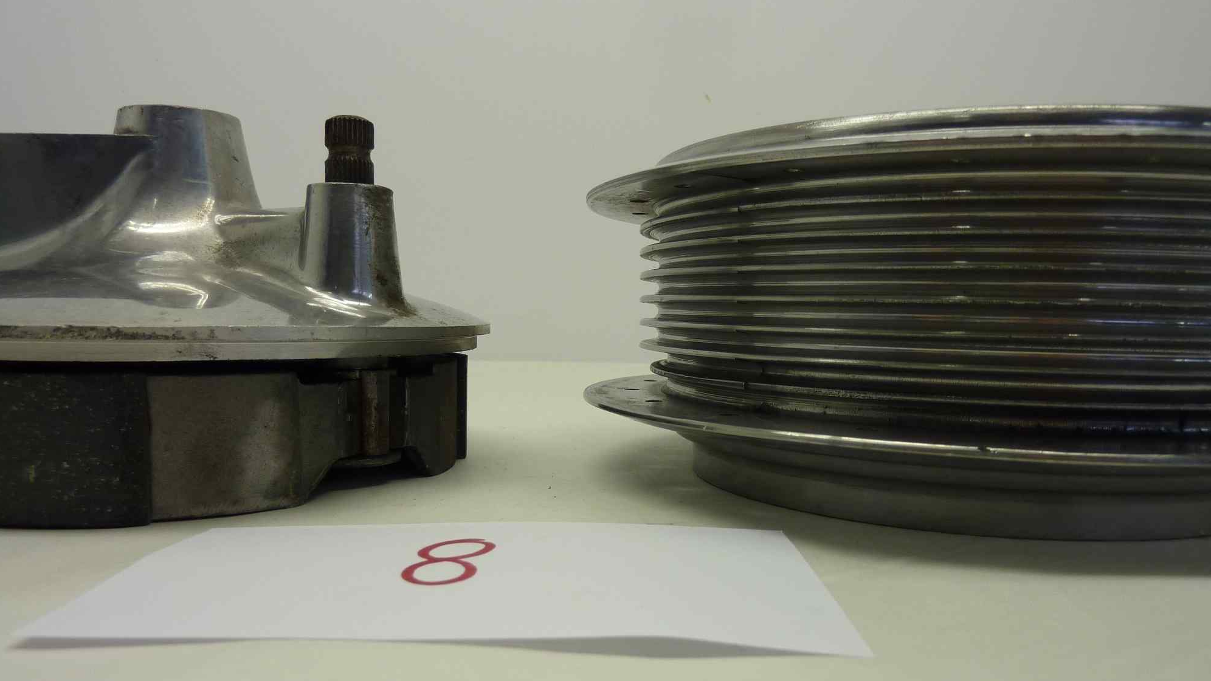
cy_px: 387
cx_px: 620
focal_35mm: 28
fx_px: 899
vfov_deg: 41.4
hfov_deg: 67.9
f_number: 3.3
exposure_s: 1/40
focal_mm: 4.1
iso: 80
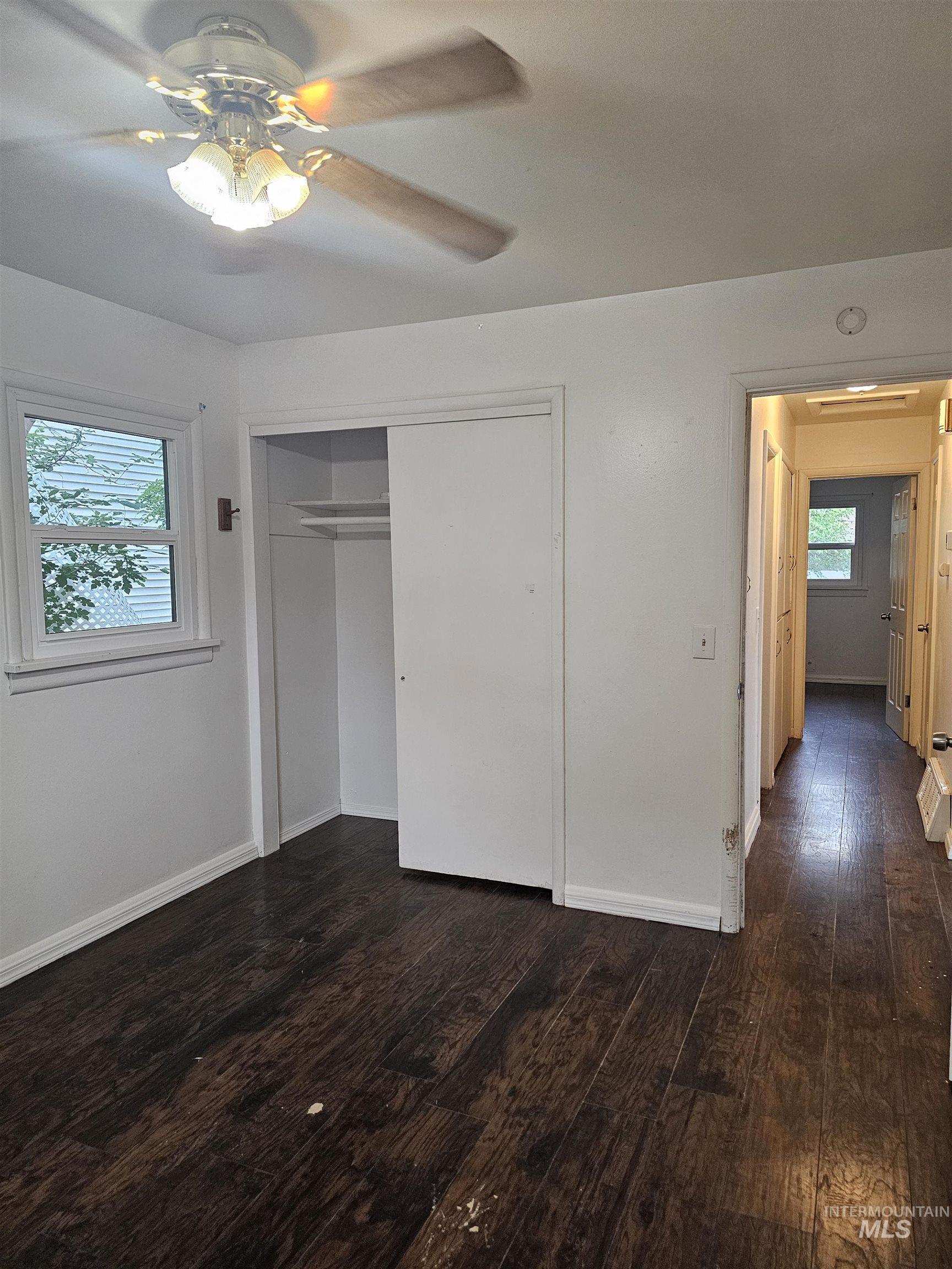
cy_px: 634
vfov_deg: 73.9
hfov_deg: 58.9
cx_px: 476
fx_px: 843
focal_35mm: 23
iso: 500
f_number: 1.7
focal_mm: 6.3
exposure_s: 1/120
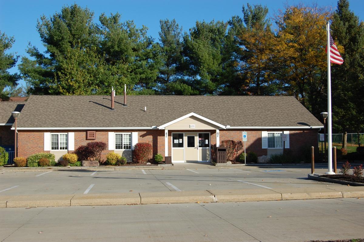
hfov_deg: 37.9
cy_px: 121
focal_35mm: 52
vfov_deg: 25.7
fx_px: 530
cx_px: 182
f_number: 9
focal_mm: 35
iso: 200
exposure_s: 1/320
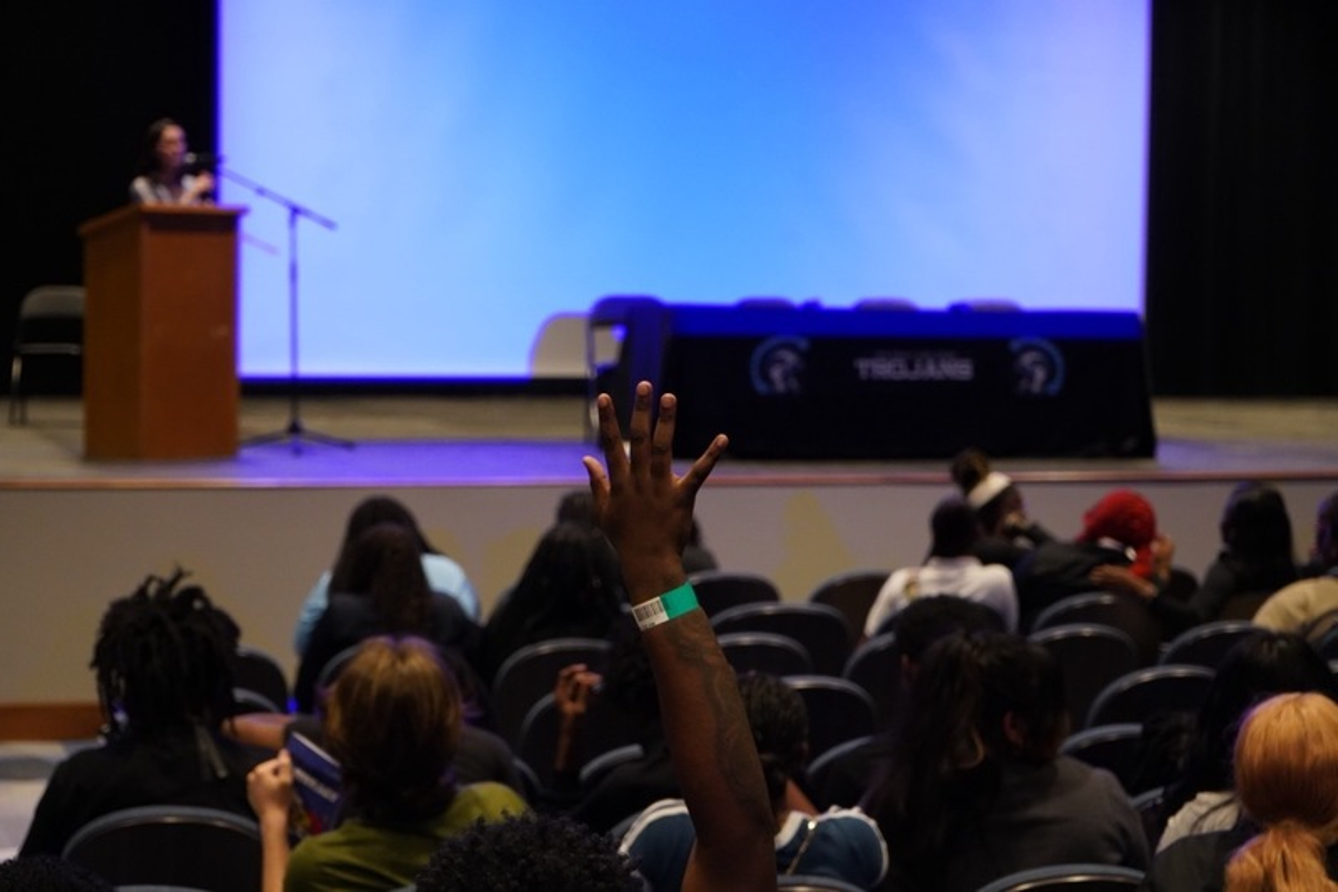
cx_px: 669
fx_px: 2601
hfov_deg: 28.8
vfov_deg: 19.4
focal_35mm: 70
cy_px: 446
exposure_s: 1/160
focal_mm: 70
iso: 5000
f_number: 5.6
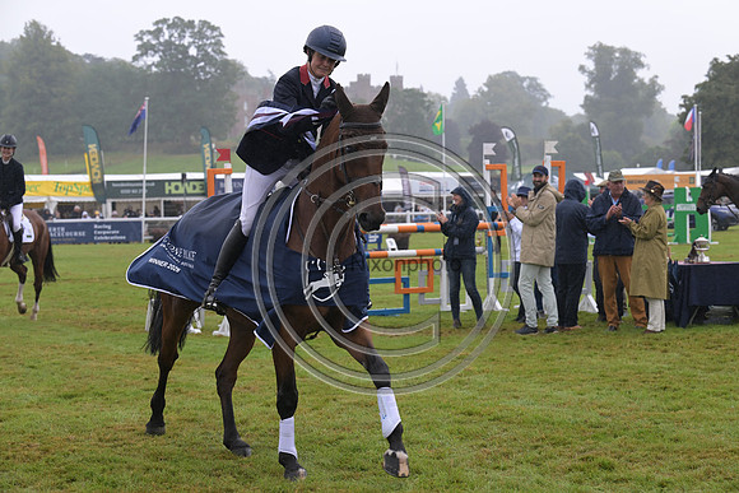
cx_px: 370
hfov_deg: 23.4
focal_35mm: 87
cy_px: 246
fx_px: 1786
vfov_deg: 15.7
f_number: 5.6
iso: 800
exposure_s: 1/800
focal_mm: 87
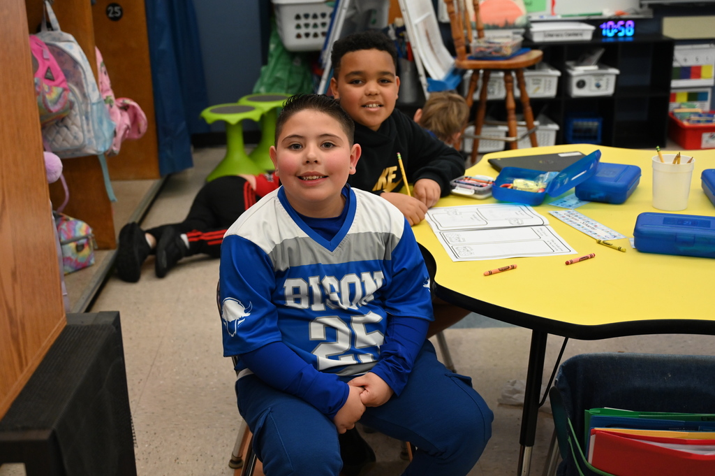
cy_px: 238
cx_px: 358
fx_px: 913
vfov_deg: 29.2
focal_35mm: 46
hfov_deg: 42.8
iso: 3600
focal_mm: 46
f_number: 4
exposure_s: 1/250
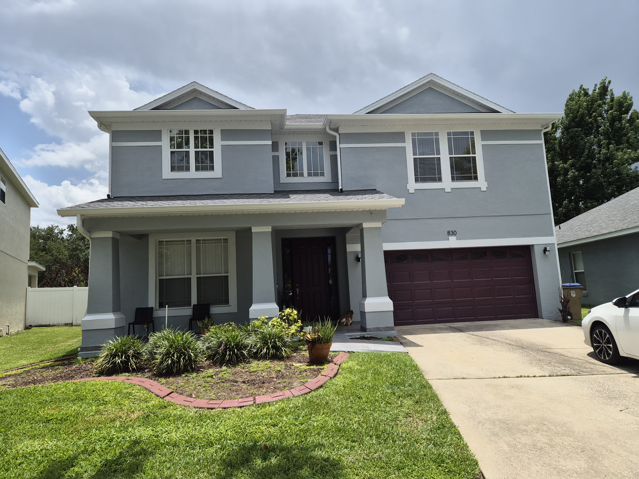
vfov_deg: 58.9
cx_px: 320
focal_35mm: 23
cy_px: 240
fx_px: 425
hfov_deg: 73.9
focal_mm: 5.4
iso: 80
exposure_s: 1/7584
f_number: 1.8
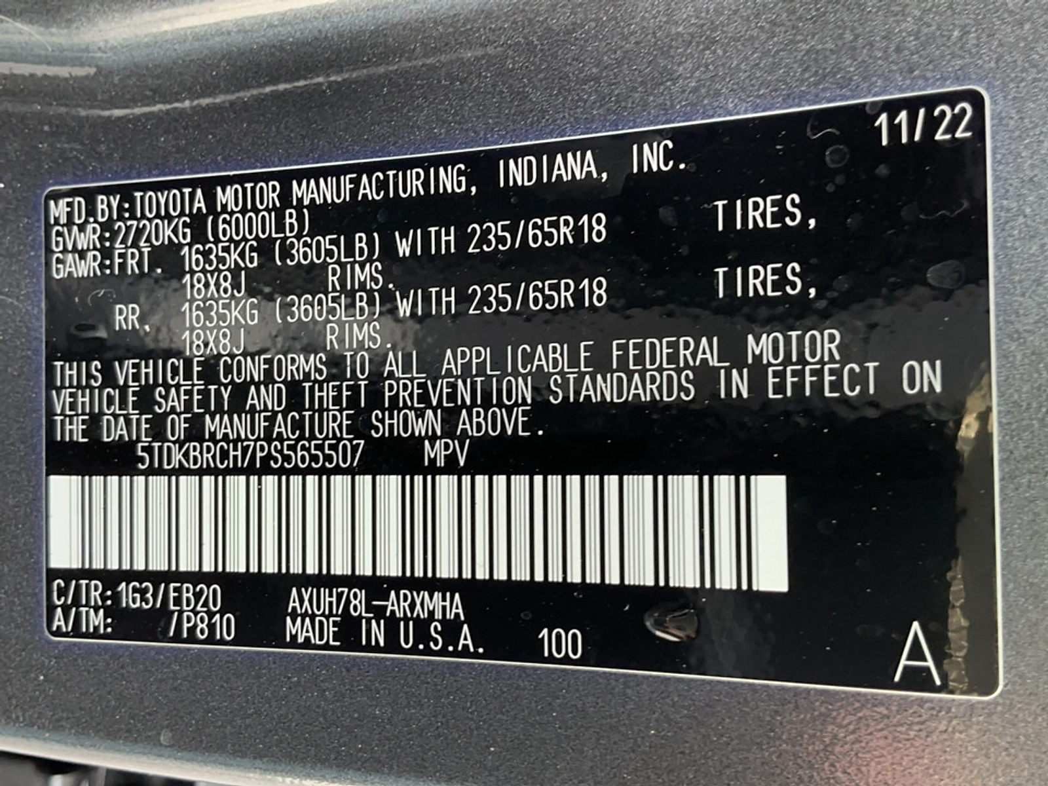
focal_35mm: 30
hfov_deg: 60.0
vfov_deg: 46.8
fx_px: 908
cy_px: 393
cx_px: 524
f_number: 1.8
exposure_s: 1/60
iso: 40
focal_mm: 3
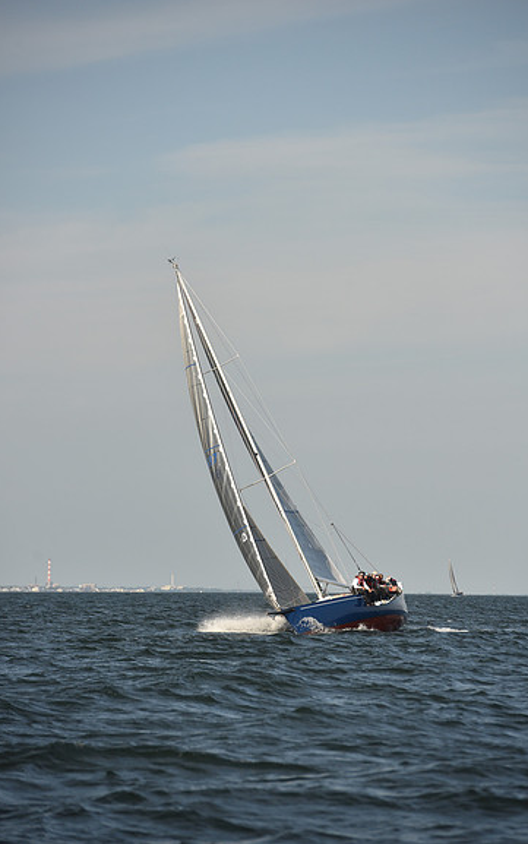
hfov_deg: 6.4
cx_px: 277
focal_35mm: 205
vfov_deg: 10.2
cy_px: 421
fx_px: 4716
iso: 250
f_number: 5.6
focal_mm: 200
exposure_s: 1/640
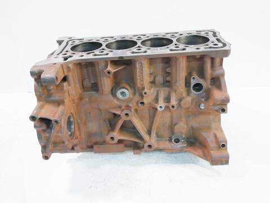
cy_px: 102
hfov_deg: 56.8
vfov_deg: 44.2
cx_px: 135
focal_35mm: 32
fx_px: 250
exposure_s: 1/60
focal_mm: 16
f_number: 4
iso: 800
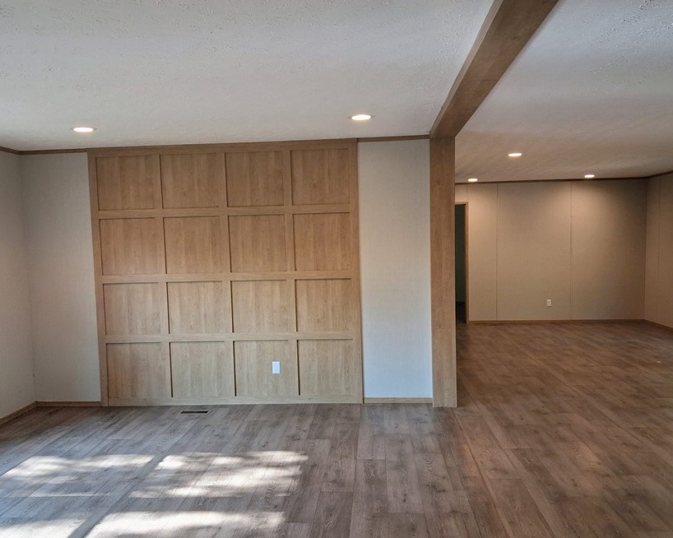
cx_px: 318
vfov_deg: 44.5
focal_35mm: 33
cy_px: 290
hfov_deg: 54.2
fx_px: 657
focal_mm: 4
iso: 160
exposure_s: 1/100
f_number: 1.8
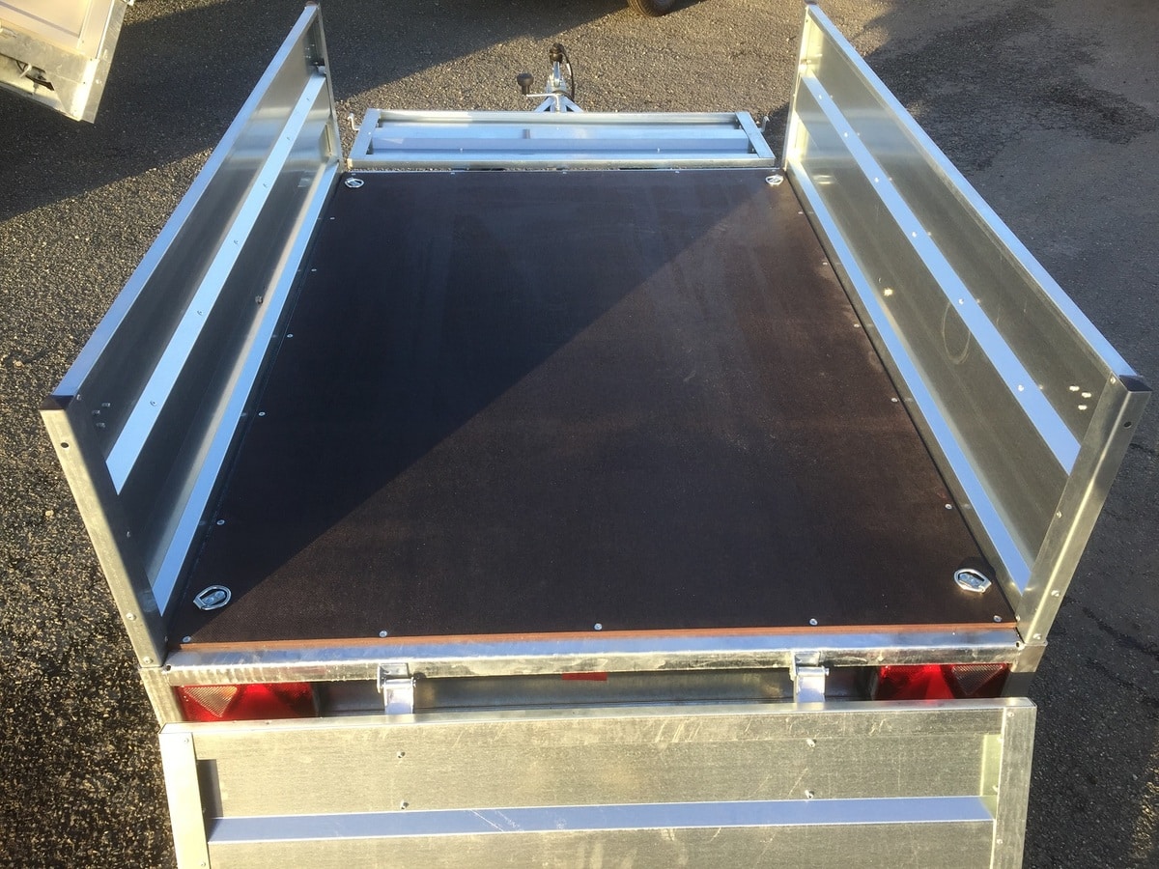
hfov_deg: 61.7
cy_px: 434
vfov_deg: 48.2
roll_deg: +1.7
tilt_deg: -36.4
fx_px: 971
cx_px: 580
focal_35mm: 29
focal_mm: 4.15
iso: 32
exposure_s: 1/203
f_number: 2.2
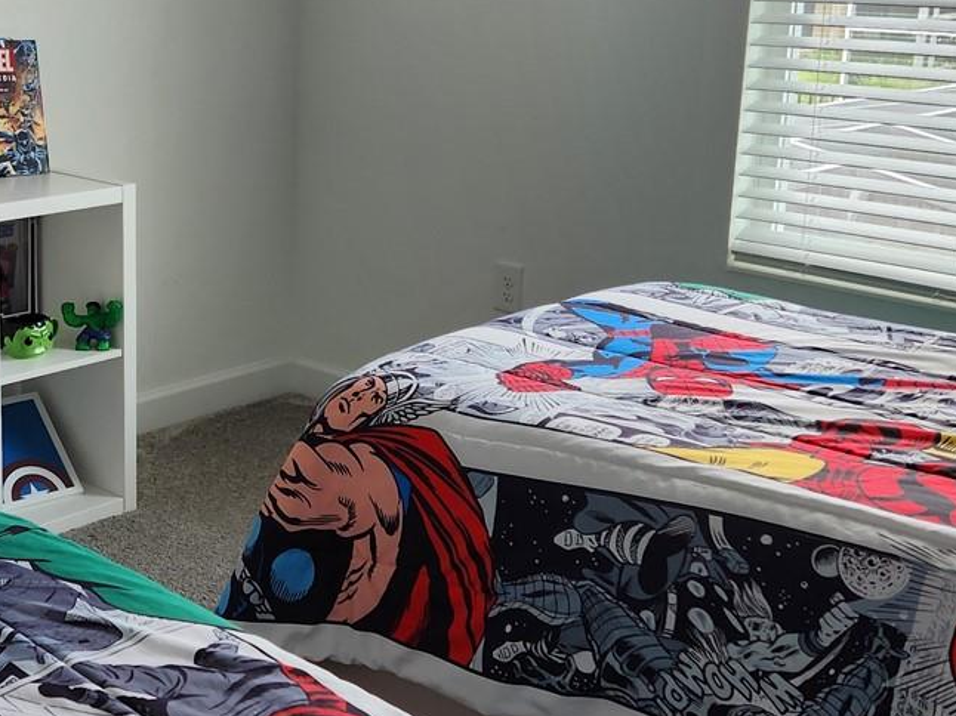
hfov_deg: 32.5
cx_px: 135
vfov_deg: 25.5
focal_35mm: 57
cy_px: 238
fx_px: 1574
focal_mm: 5.4
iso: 100
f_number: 1.8
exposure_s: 1/180
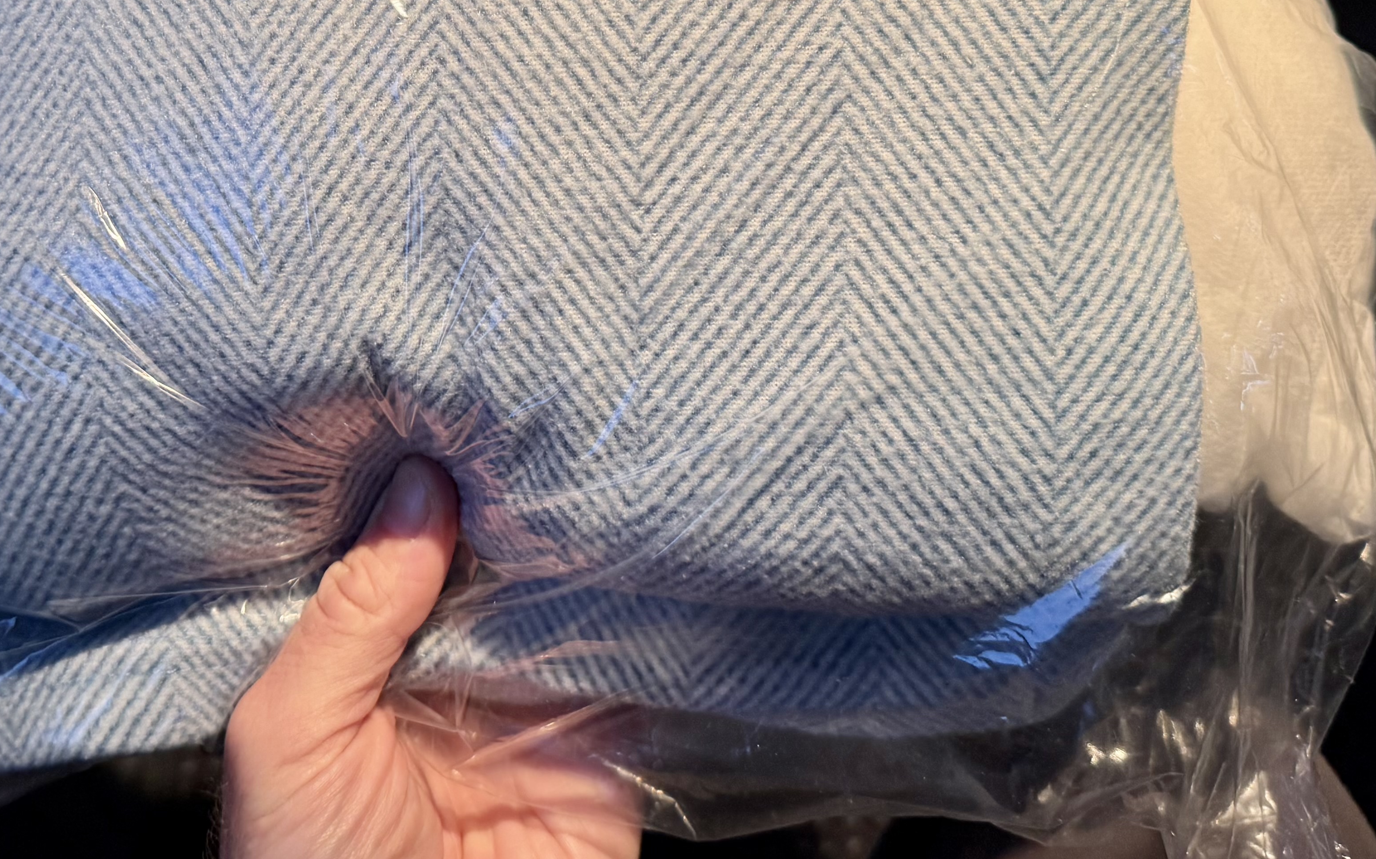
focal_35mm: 47
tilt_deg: -33.2
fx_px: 1762
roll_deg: +4.9
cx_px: 448
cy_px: 78
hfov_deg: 42.0
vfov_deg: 26.5
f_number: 1.78
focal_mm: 6.76
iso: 200
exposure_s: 1/66
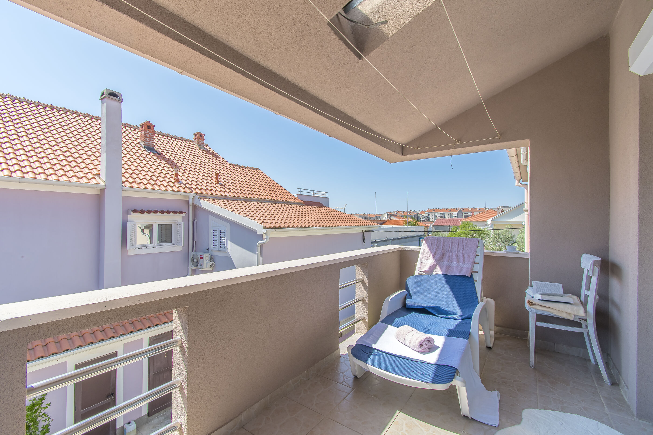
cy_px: 218
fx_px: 272
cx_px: 326
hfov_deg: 100.4
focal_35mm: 15
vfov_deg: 77.3
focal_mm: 10
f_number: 7.1
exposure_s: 1/200
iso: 100
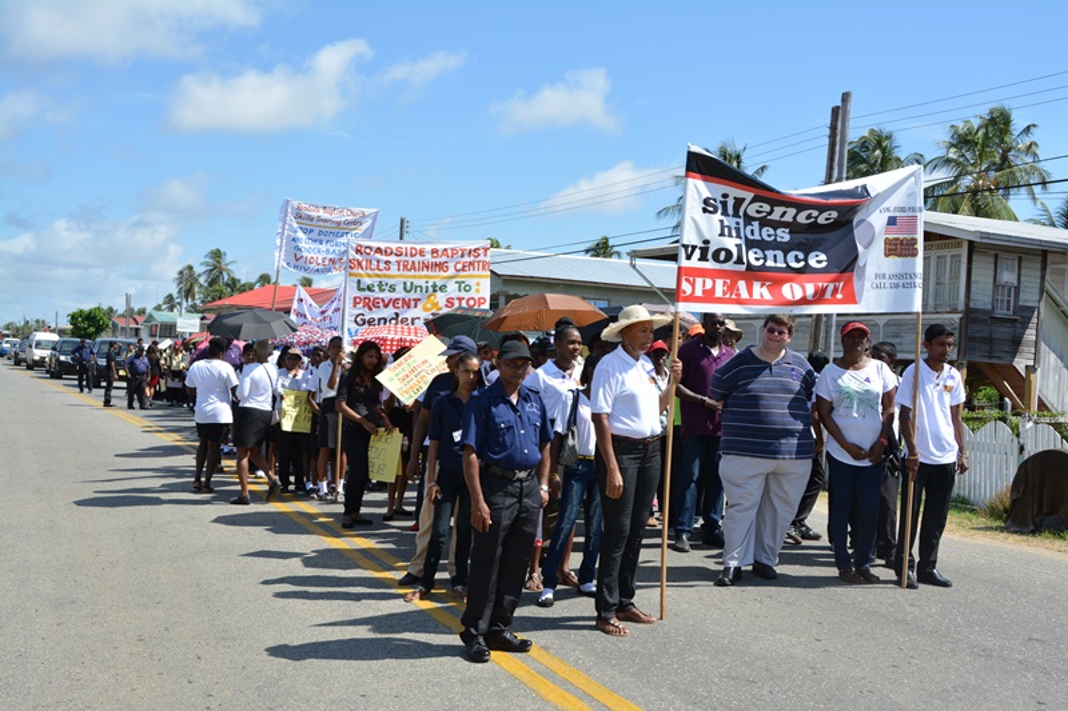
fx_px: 1157
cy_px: 356
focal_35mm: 39
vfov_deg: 34.2
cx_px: 534
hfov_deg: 49.6
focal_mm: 26
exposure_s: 1/320
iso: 125
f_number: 8
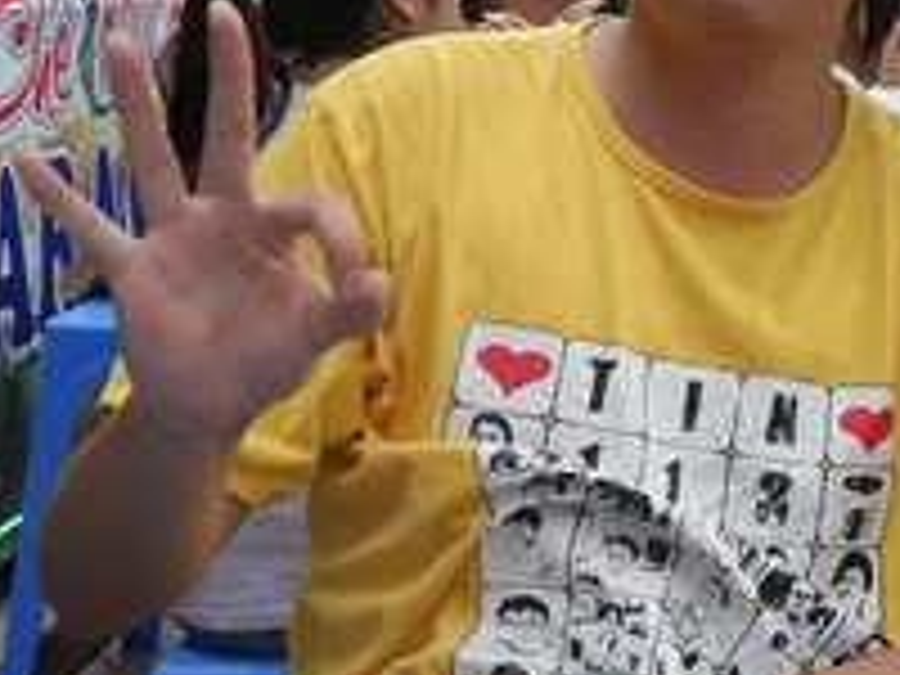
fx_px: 2184
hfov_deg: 22.5
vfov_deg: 17.2
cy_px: 27
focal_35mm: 84
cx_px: 868
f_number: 3.1
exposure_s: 1/60
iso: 80
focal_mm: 4.9
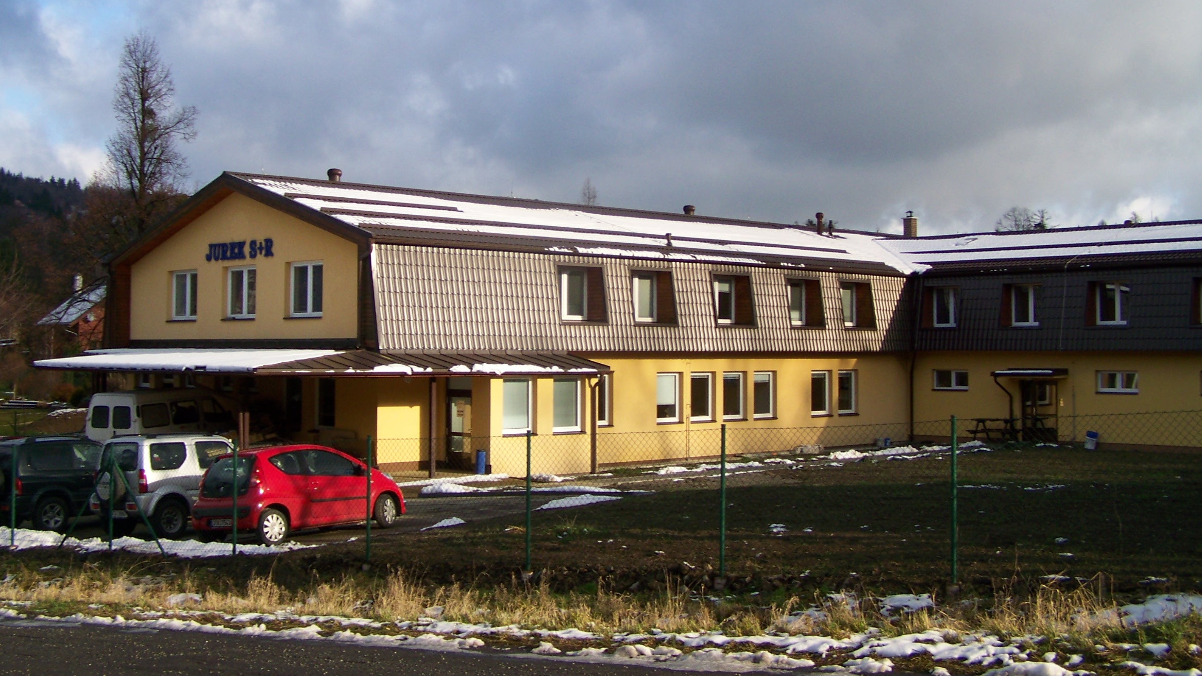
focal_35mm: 46
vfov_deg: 25.9
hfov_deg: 44.5
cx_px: 551
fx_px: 1466
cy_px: 239
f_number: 2.8
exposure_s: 1/400
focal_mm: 6.3
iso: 64
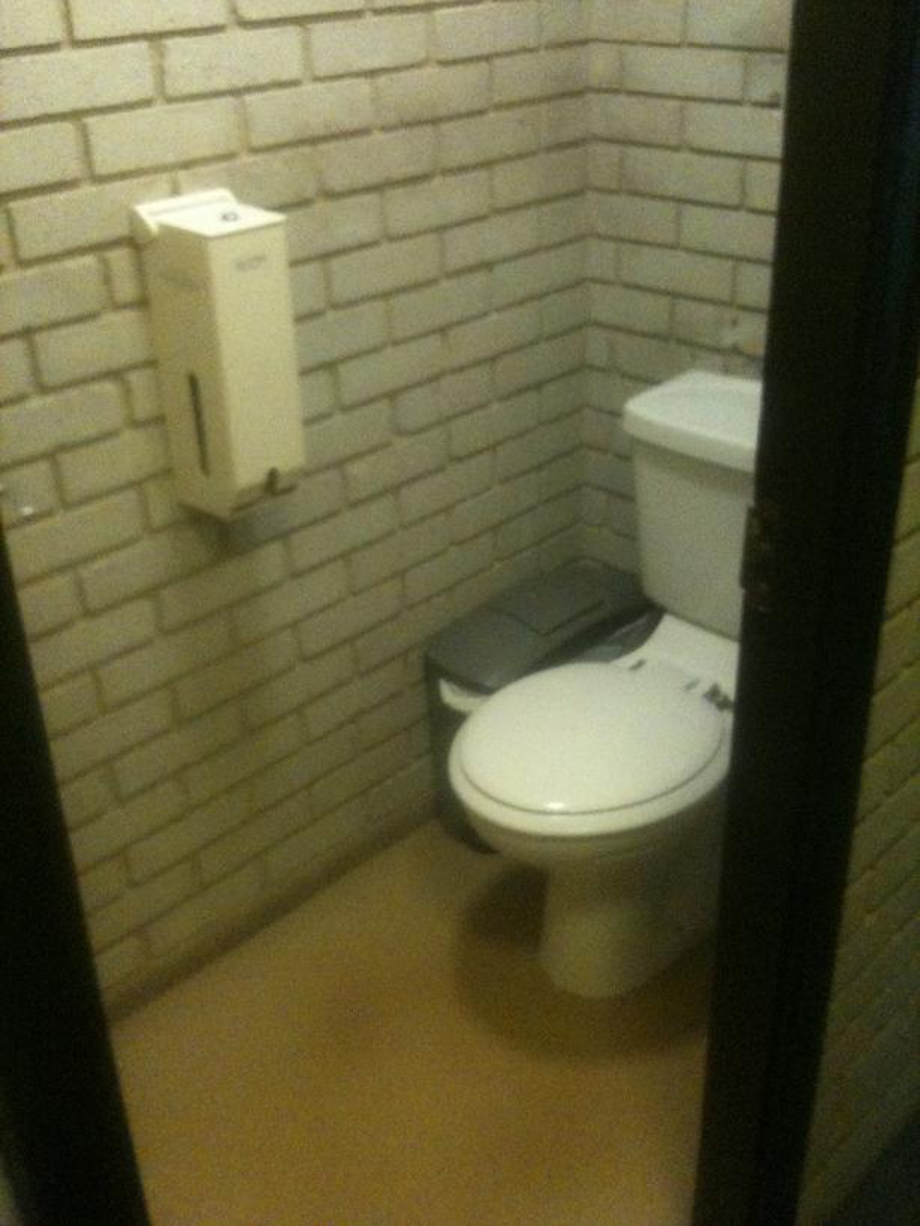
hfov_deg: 40.7
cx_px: 460
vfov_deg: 52.6
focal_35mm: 35
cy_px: 613
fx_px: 1240
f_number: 2.8
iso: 400
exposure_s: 1/17
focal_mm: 3.85
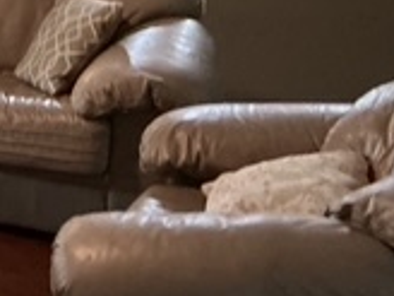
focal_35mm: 113
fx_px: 1286
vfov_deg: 12.3
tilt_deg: -2.1
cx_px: -312
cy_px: -176
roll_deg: -0.2
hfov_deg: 15.1
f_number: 1.8
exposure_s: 1/40
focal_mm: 3
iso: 250
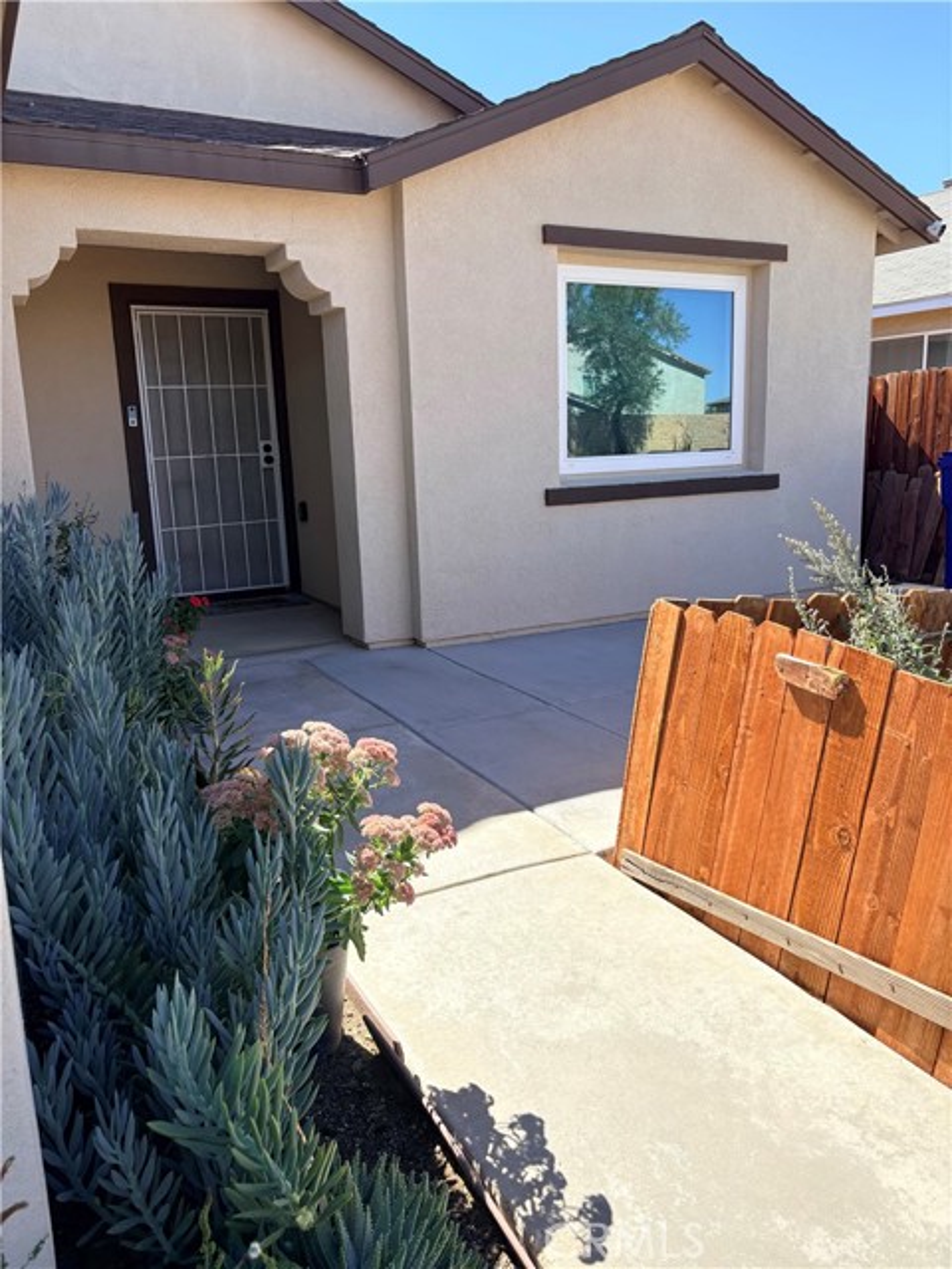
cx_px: 476
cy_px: 634
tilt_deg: -9.8
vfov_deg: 67.3
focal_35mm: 26
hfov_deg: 53.1
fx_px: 953
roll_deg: +2.2
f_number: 1.6
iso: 50
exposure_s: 1/1848
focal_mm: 5.96
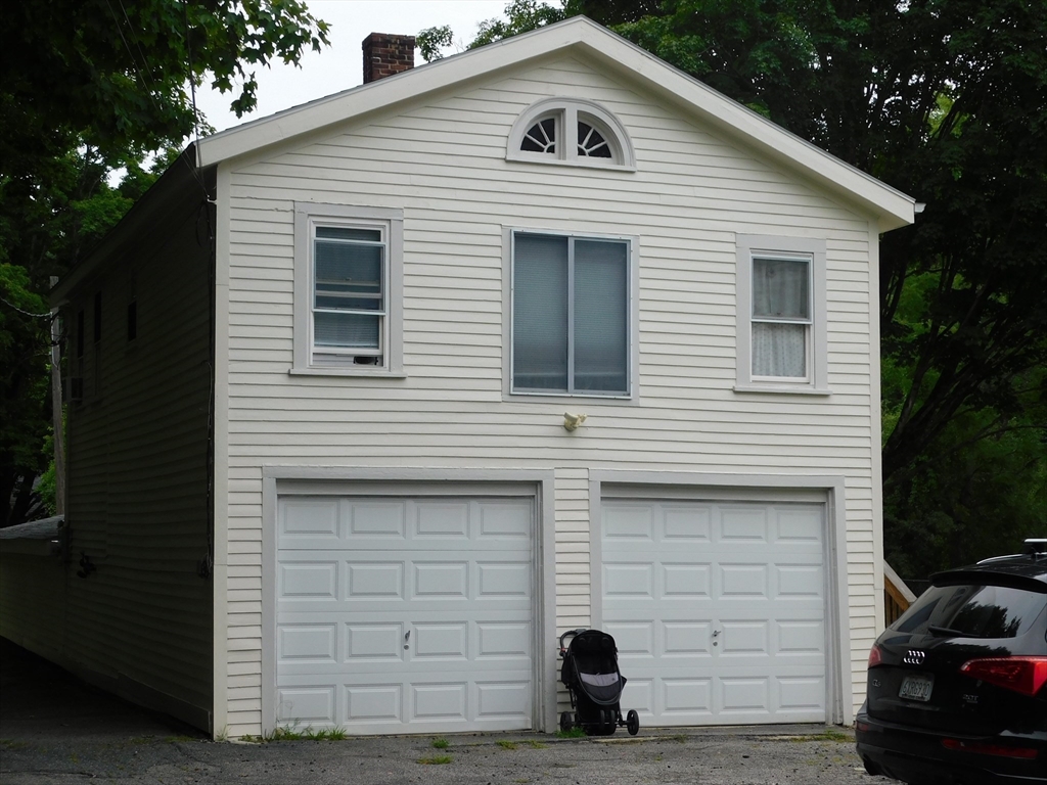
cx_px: 524
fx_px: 1785
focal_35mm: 59
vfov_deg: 24.8
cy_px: 392
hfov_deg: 32.7
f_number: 4
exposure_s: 1/200
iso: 125
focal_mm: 10.4
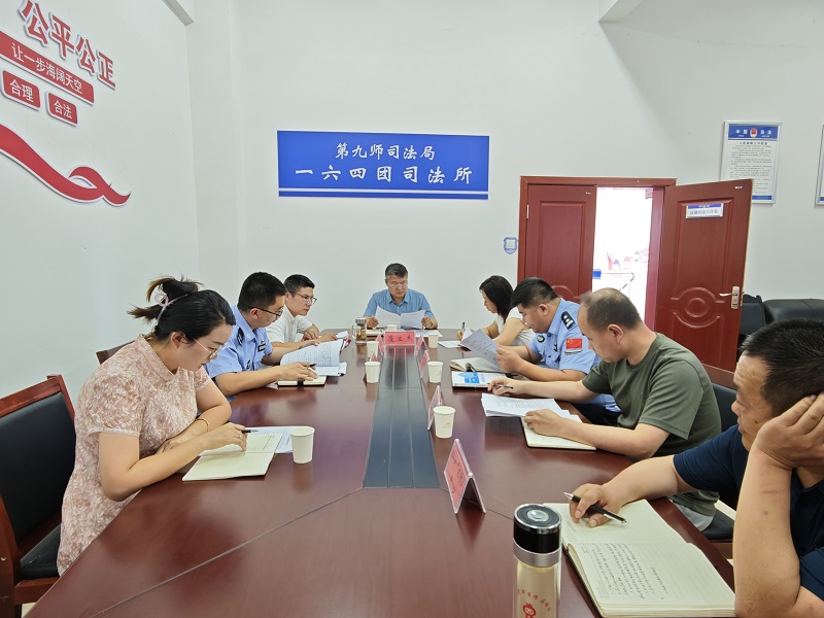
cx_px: 412
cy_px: 309
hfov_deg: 84.7
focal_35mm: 19
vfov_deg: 68.7
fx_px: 452
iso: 320
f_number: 2.2
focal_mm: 2.13
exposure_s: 1/33.3
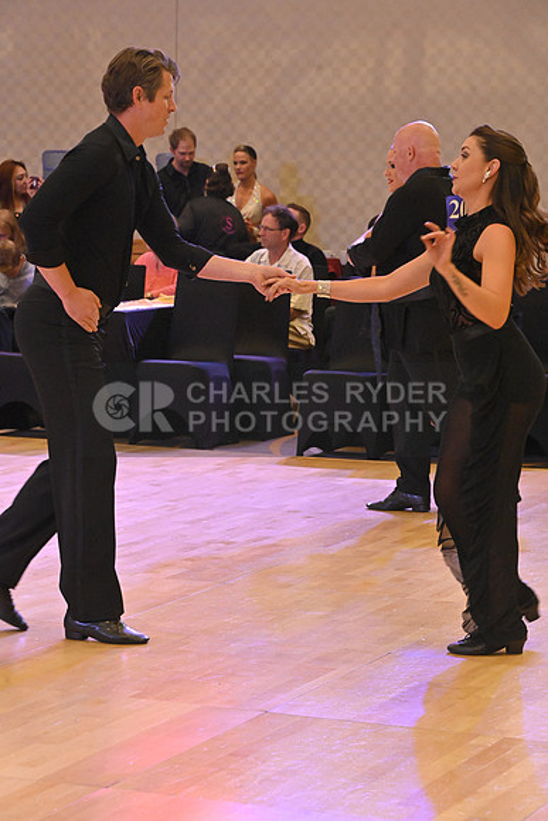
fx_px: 2510
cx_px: 274
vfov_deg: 18.6
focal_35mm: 110
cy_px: 410
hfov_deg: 12.5
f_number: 9
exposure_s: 1/200
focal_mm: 110
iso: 6400
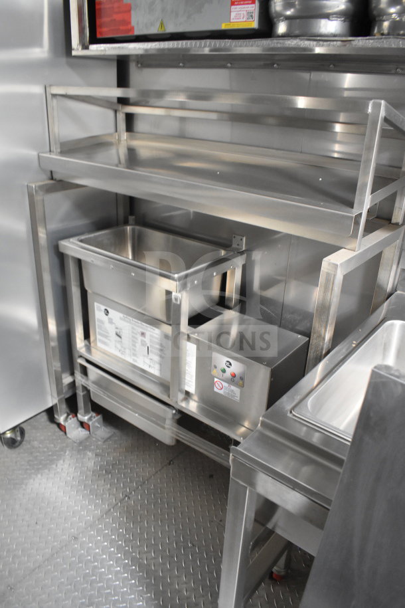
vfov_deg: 67.4
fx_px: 456
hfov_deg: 47.9
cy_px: 304
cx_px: 202
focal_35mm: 27
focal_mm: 18
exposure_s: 1/30
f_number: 3.5
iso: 2200
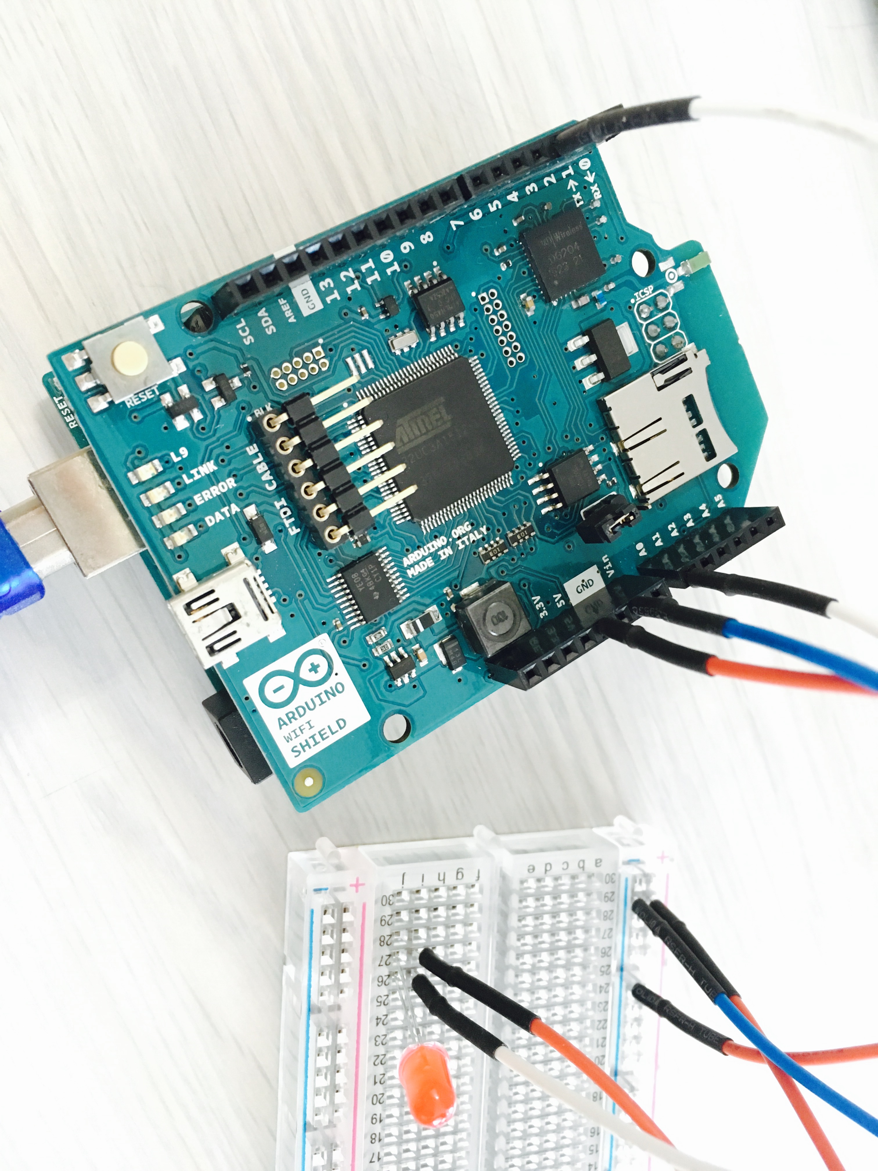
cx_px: 439
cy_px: 586
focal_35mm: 29
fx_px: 981
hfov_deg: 48.2
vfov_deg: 61.7
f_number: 2.2
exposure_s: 1/24
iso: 200
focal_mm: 4.15
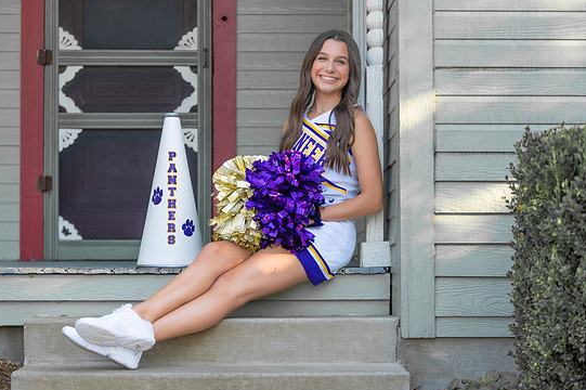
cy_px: 215
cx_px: 280
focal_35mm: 88
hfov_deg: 23.1
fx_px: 1432
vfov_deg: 15.5
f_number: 2.8
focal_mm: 70
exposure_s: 1/320
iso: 125
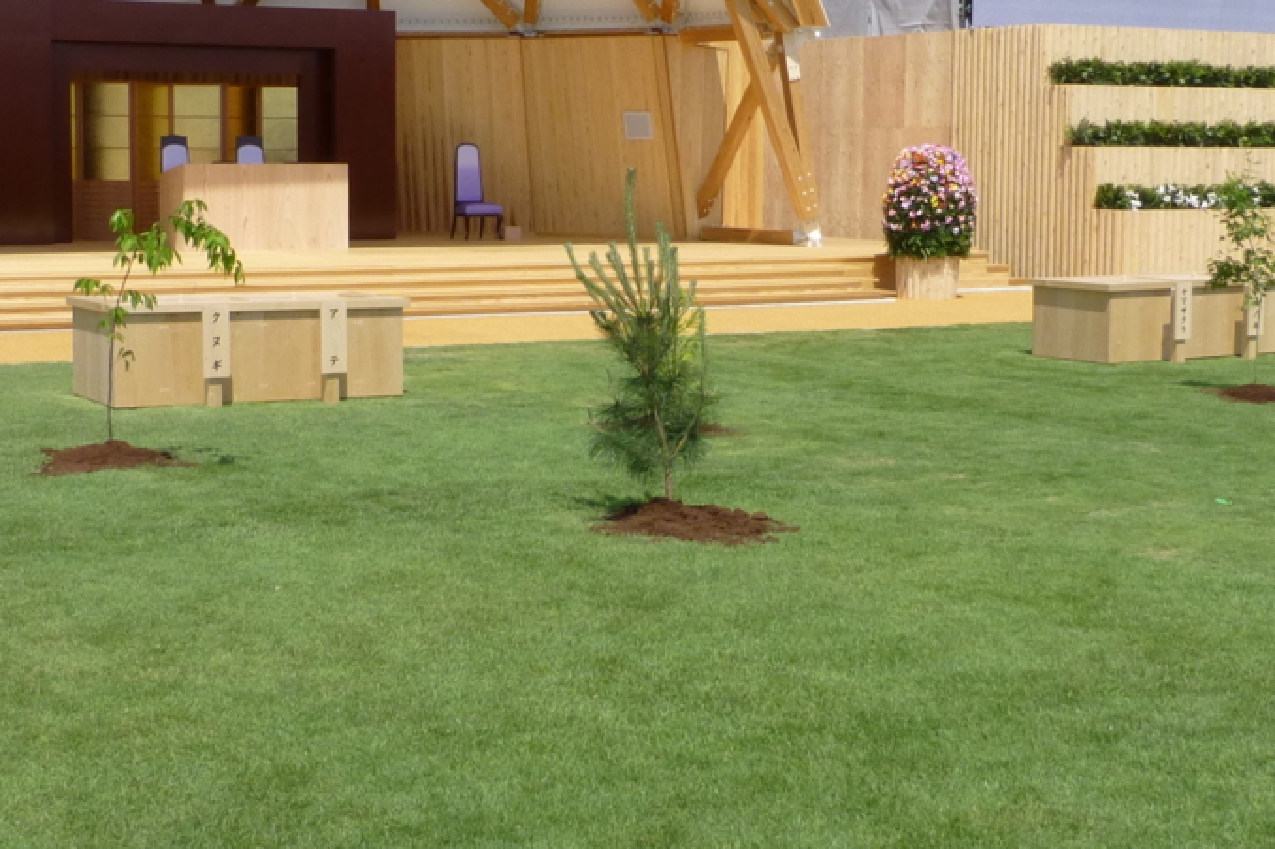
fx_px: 2089
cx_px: 612
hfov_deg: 33.9
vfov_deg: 23.0
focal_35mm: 59
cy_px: 371
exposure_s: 1/1000
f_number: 4
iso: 100
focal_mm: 4.3
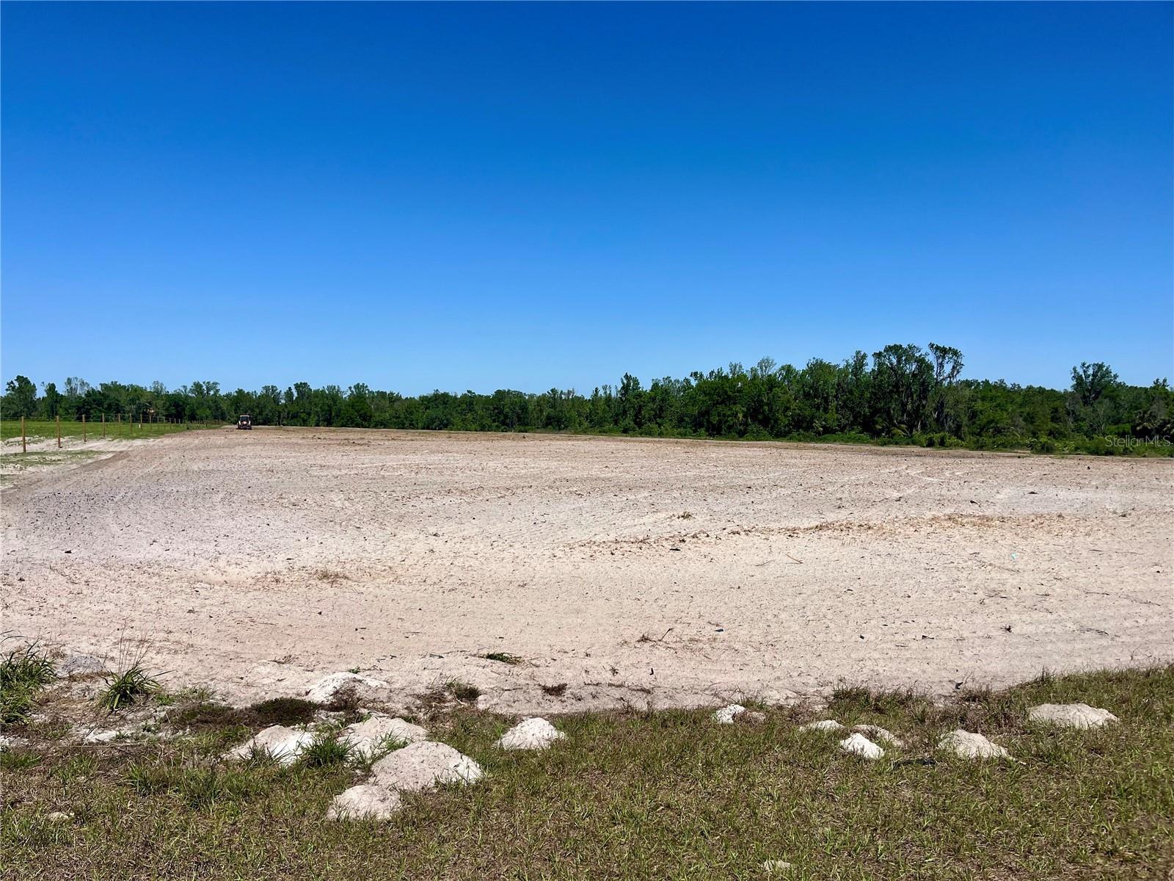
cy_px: 440
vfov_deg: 53.1
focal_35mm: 26
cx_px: 587
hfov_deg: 67.3
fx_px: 882
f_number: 1.6
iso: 50
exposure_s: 1/6494
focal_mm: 5.1
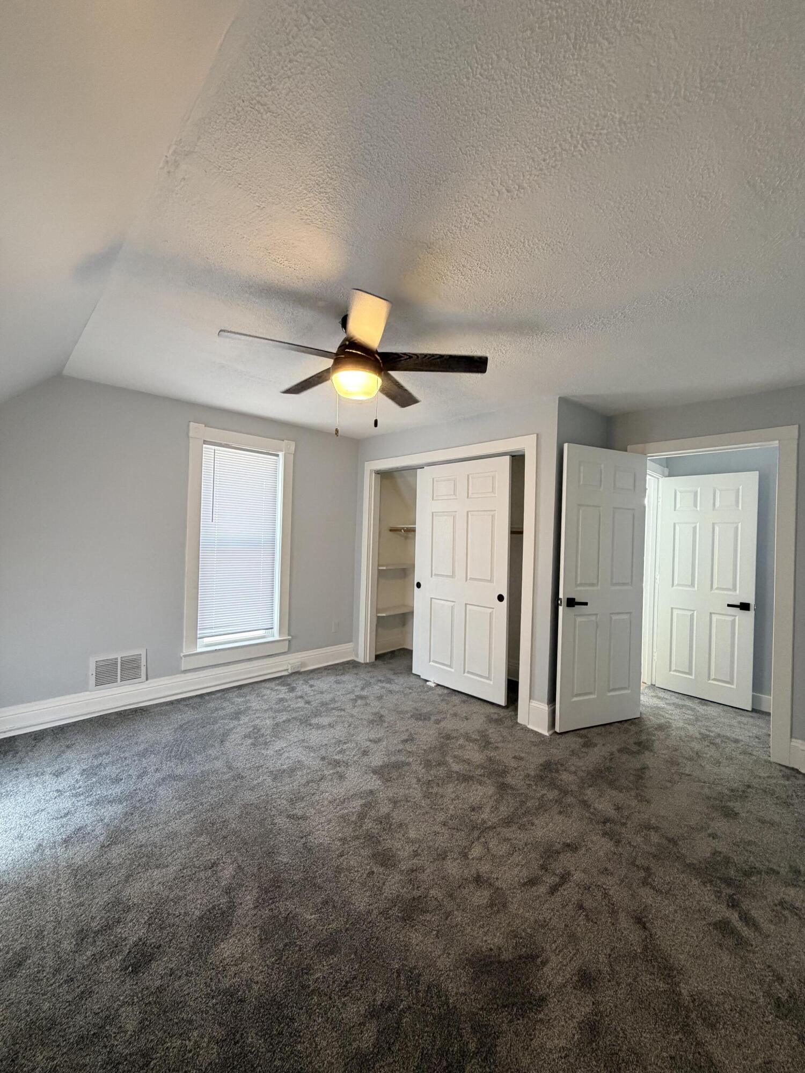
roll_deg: -1.9
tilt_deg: -0.1
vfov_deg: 102.1
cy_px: 536
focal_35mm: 14
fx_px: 434
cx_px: 402
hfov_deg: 85.7
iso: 250
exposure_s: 1/60
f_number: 2.2
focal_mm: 2.22
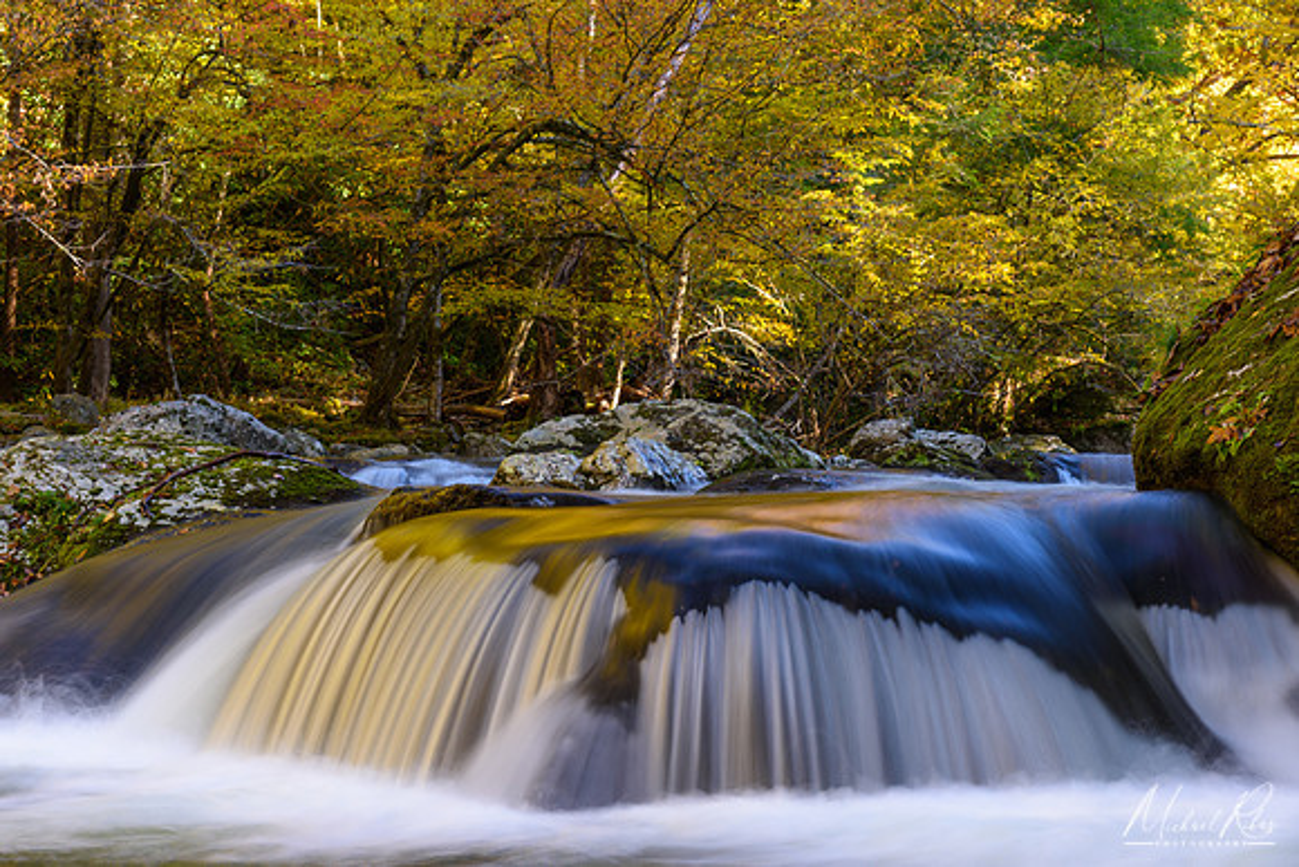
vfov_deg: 17.5
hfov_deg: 26.0
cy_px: 434
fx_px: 2815
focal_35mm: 78
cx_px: 650
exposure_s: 1
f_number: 16
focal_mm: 78
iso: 64
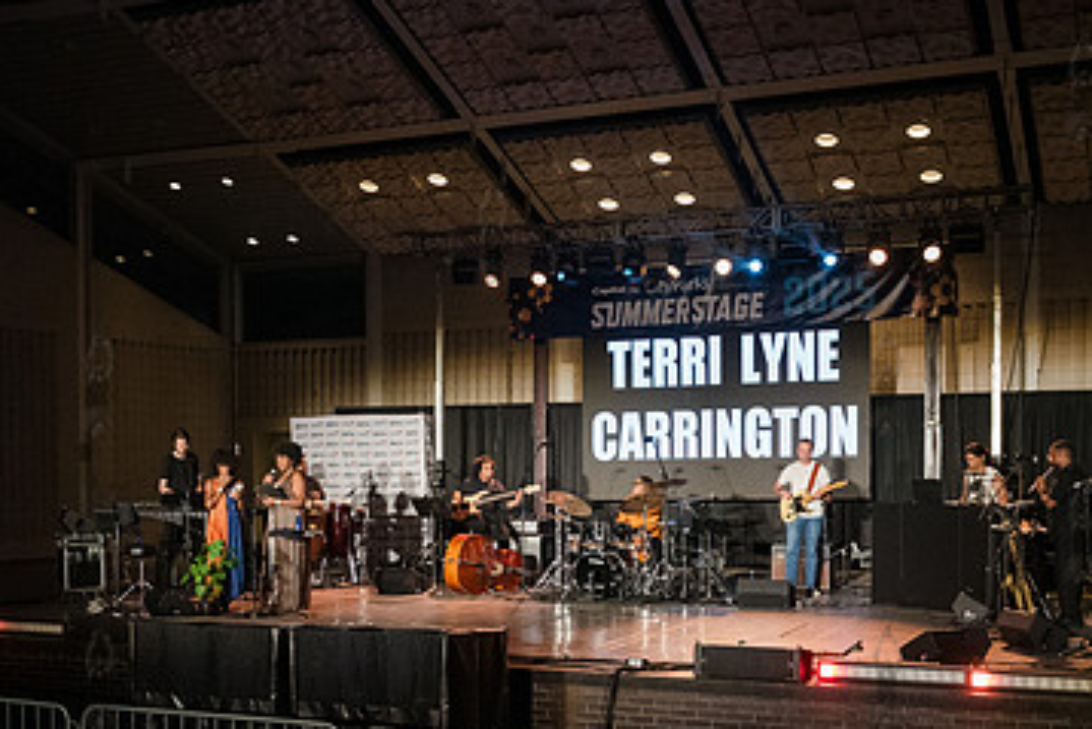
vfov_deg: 27.8
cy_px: 529
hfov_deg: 41.1
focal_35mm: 48
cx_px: 491
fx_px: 1457
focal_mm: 29
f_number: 4
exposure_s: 1/500
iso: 6400
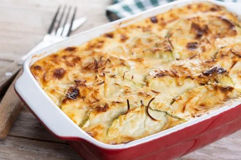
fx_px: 602
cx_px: 120
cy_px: 80
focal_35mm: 90
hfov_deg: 22.6
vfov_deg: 15.2
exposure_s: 1/125
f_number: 5.6
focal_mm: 60
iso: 100
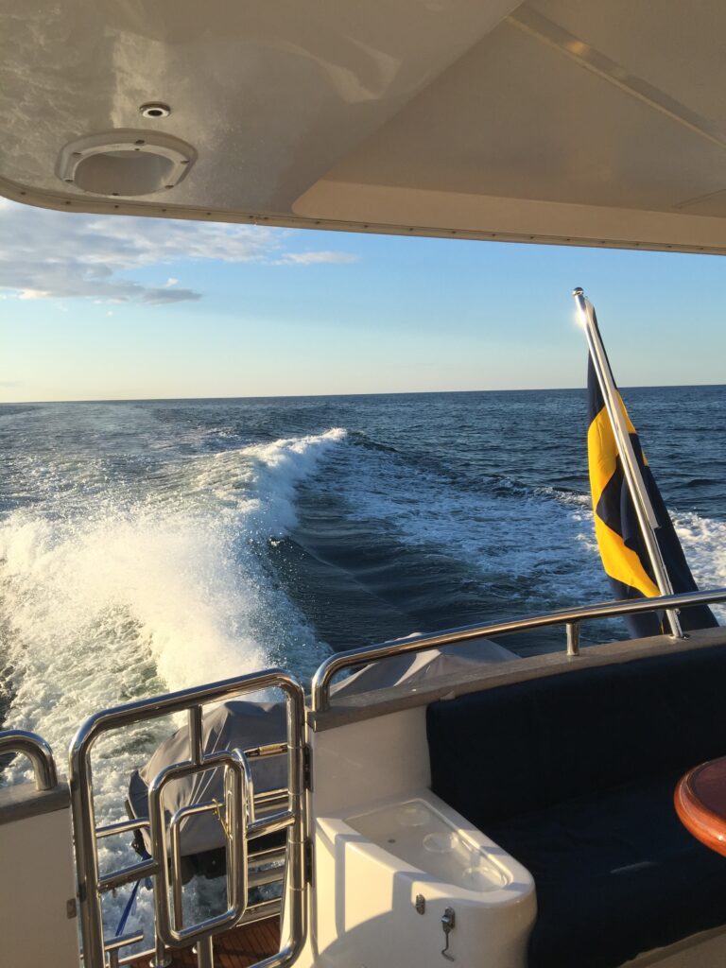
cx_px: 363
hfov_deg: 48.2
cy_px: 484
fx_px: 811
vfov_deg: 61.7
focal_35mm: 29
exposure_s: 1/1276
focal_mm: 4.15
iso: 32
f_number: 2.2
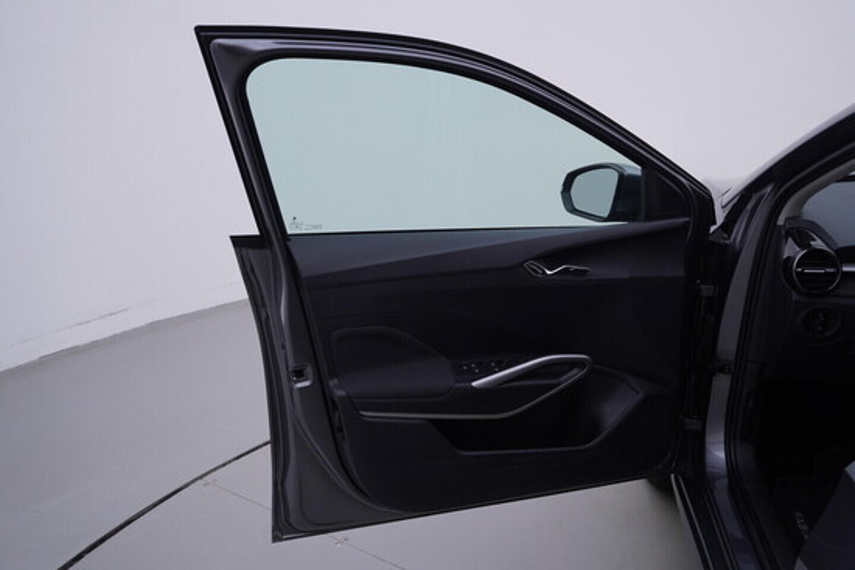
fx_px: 855
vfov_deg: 36.9
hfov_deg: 53.1
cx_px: 428
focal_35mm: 36
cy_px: 285
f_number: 4.5
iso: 125
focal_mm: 24
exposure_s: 1/80
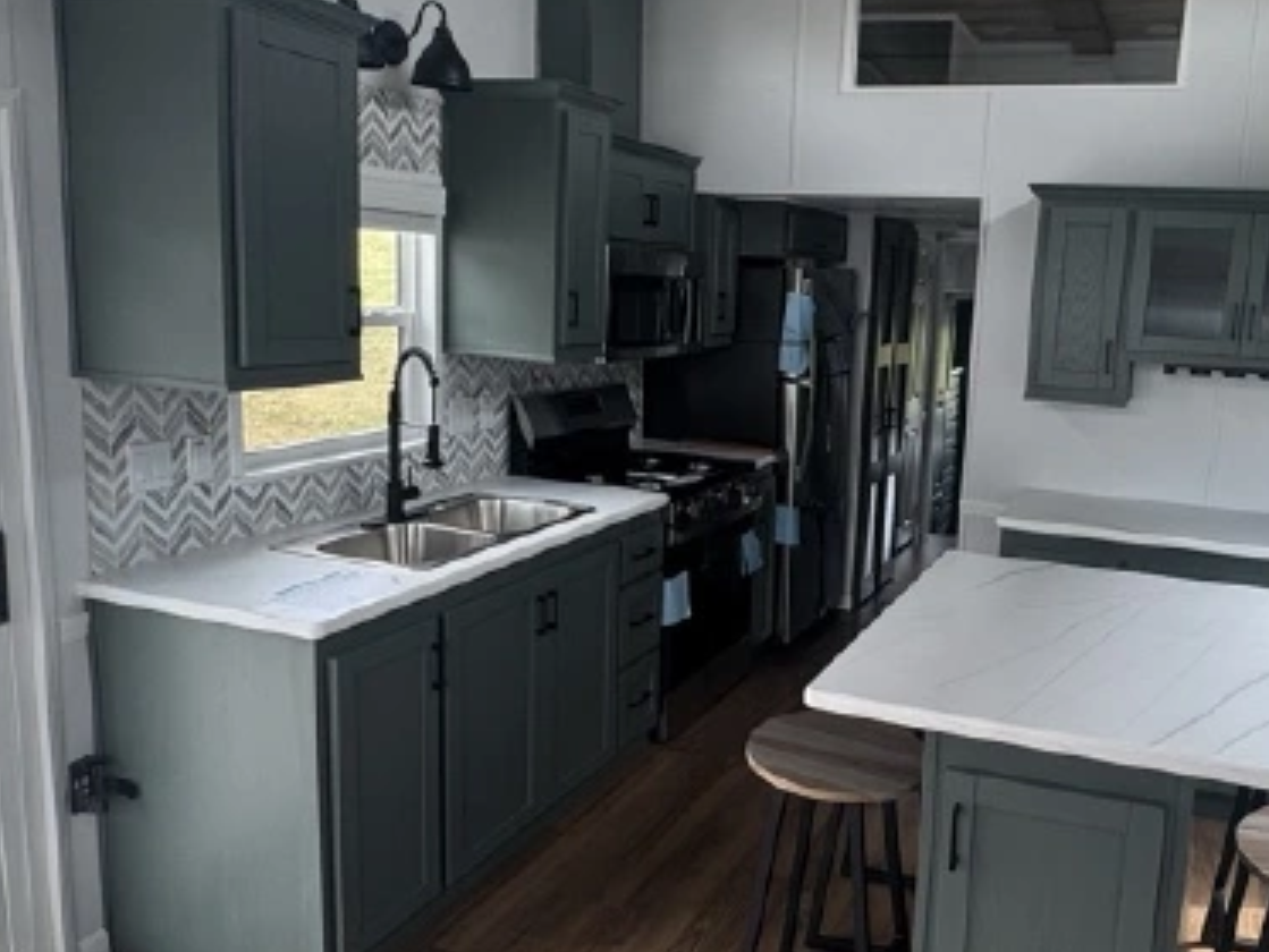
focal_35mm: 30
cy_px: 456
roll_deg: -4.4
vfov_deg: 46.8
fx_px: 1100
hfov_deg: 58.5
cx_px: 854
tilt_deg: -7.0
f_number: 2.2
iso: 64
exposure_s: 1/99
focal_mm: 2.22
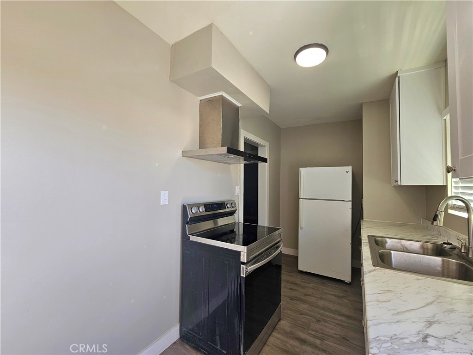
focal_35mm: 13
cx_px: 236
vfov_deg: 89.9
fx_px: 178
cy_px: 178
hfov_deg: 106.2
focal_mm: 2.2
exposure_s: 1/60.2
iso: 50
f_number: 2.2
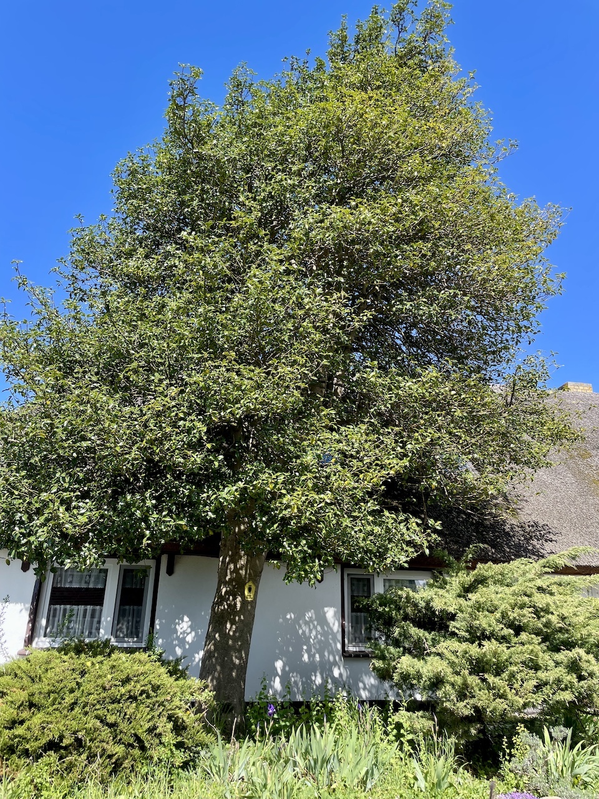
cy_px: 400
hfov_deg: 53.1
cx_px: 300
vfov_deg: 67.3
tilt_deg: +20.1
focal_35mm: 26
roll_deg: -1.4
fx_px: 600
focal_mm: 4.2
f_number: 1.6
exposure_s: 1/1092
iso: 32
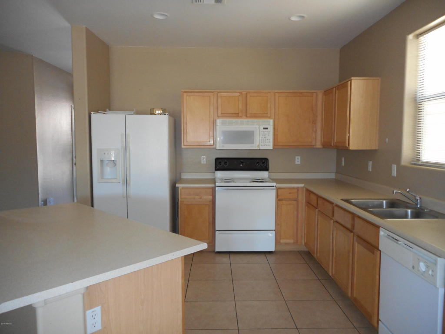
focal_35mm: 25
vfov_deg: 54.9
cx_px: 222
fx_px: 321
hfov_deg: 69.4
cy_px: 167
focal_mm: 4.5
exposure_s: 1/25
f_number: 3.7
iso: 250
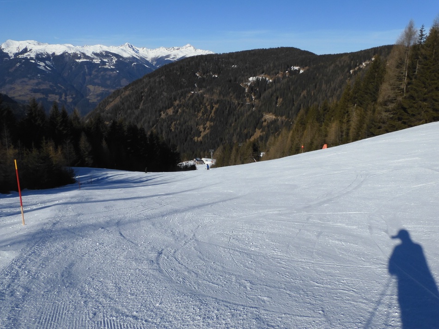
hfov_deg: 60.0
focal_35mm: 30
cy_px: 164
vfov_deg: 46.8
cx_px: 220
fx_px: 380
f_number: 4
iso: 100
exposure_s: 1/2000
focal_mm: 5.4
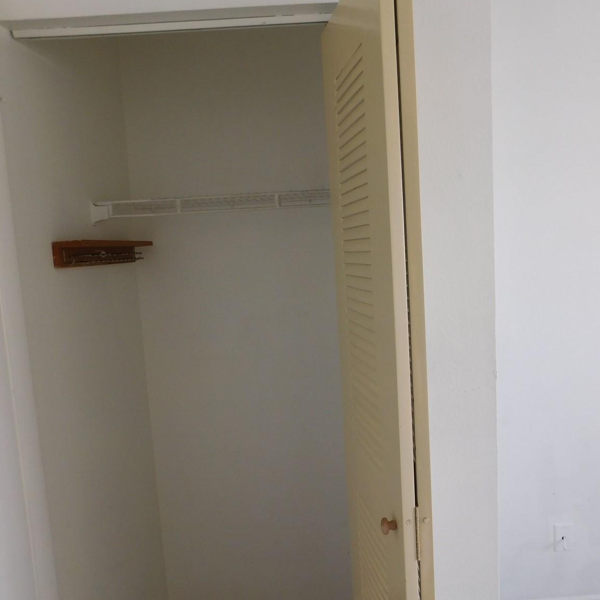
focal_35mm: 28
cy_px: 305
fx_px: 549
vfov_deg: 57.3
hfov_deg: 56.9
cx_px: 357
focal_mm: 4
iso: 125
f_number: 3
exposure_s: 1/40
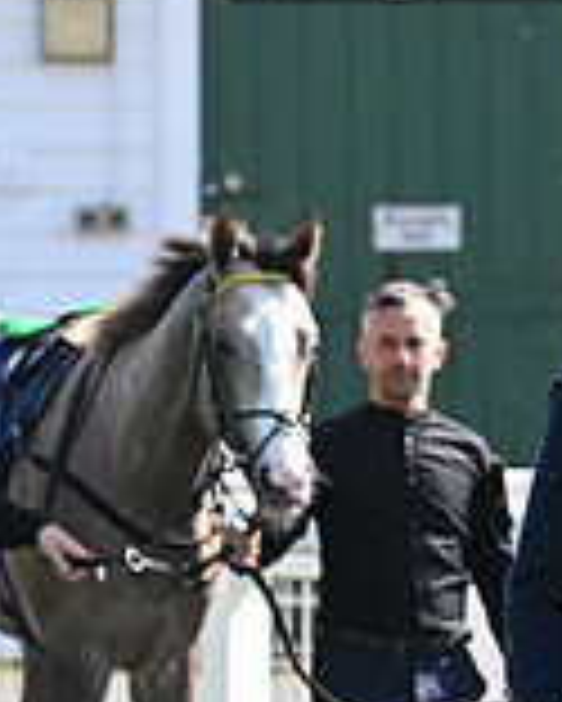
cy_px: 659
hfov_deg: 2.4
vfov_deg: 3.0
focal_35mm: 645
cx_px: 1277
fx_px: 13397
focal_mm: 185
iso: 400
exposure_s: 1/800
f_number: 5.6
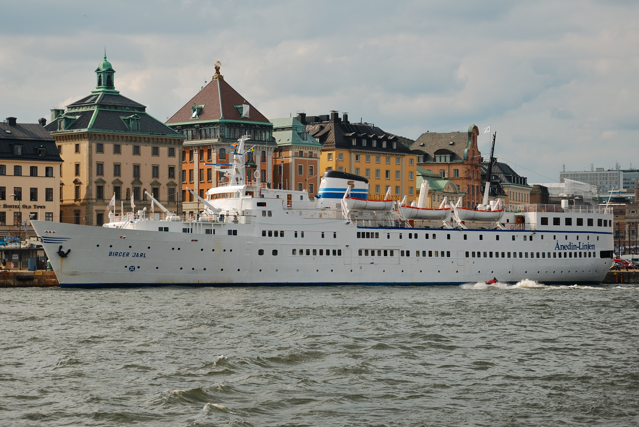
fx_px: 1653
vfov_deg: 14.7
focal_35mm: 93
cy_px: 214
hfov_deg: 21.9
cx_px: 320
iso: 100
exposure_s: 1/400
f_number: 8
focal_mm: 62
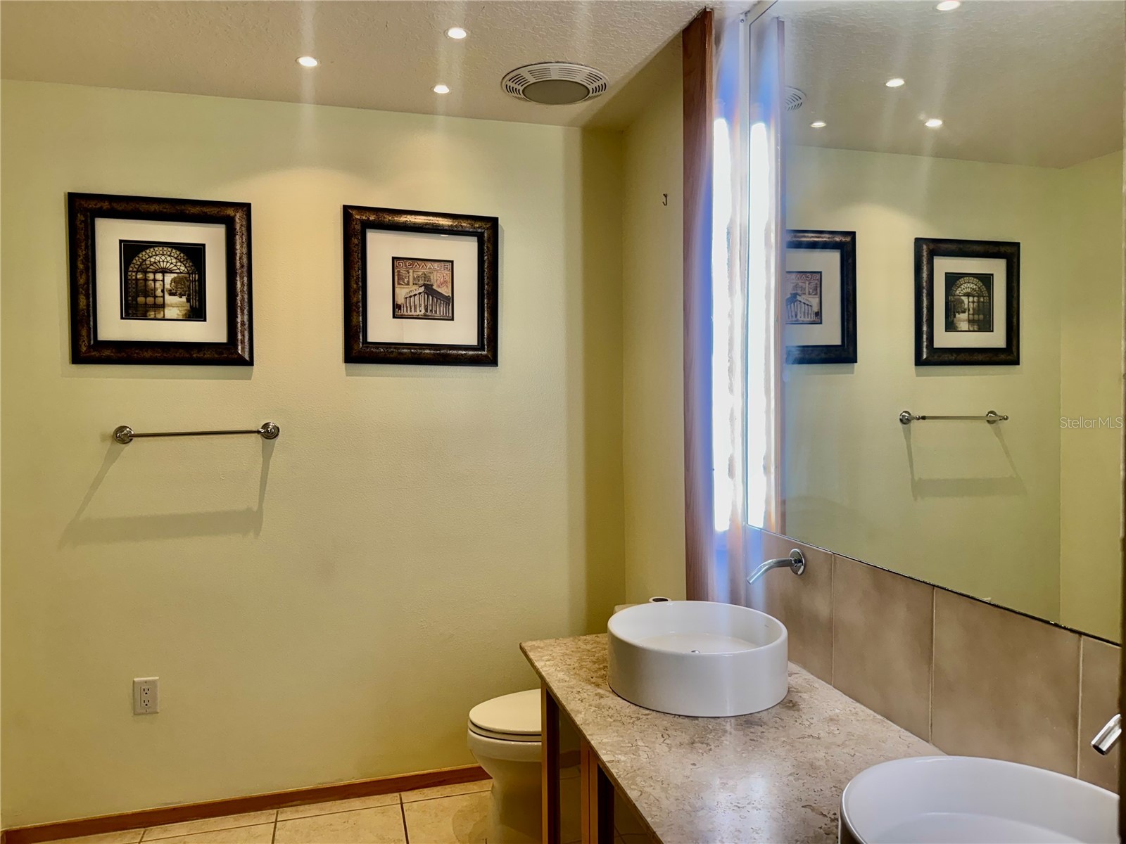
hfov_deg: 71.6
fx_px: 781
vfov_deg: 56.8
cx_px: 563
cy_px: 422
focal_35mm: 24
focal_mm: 6.76
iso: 100
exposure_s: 1/120
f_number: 1.78
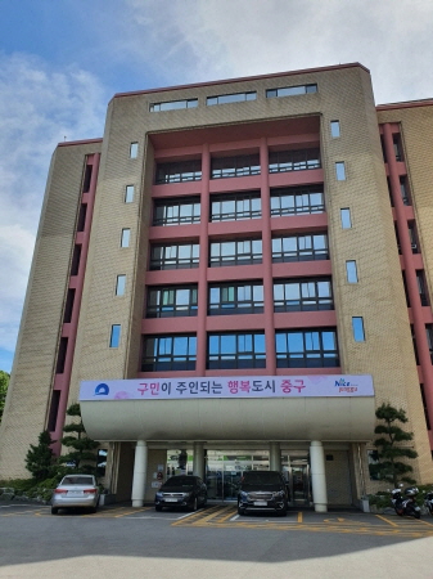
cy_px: 290
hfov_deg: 53.0
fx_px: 434
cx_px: 216
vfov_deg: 67.3
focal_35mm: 26
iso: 50
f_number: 2.4
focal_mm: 4.3
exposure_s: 1/1600
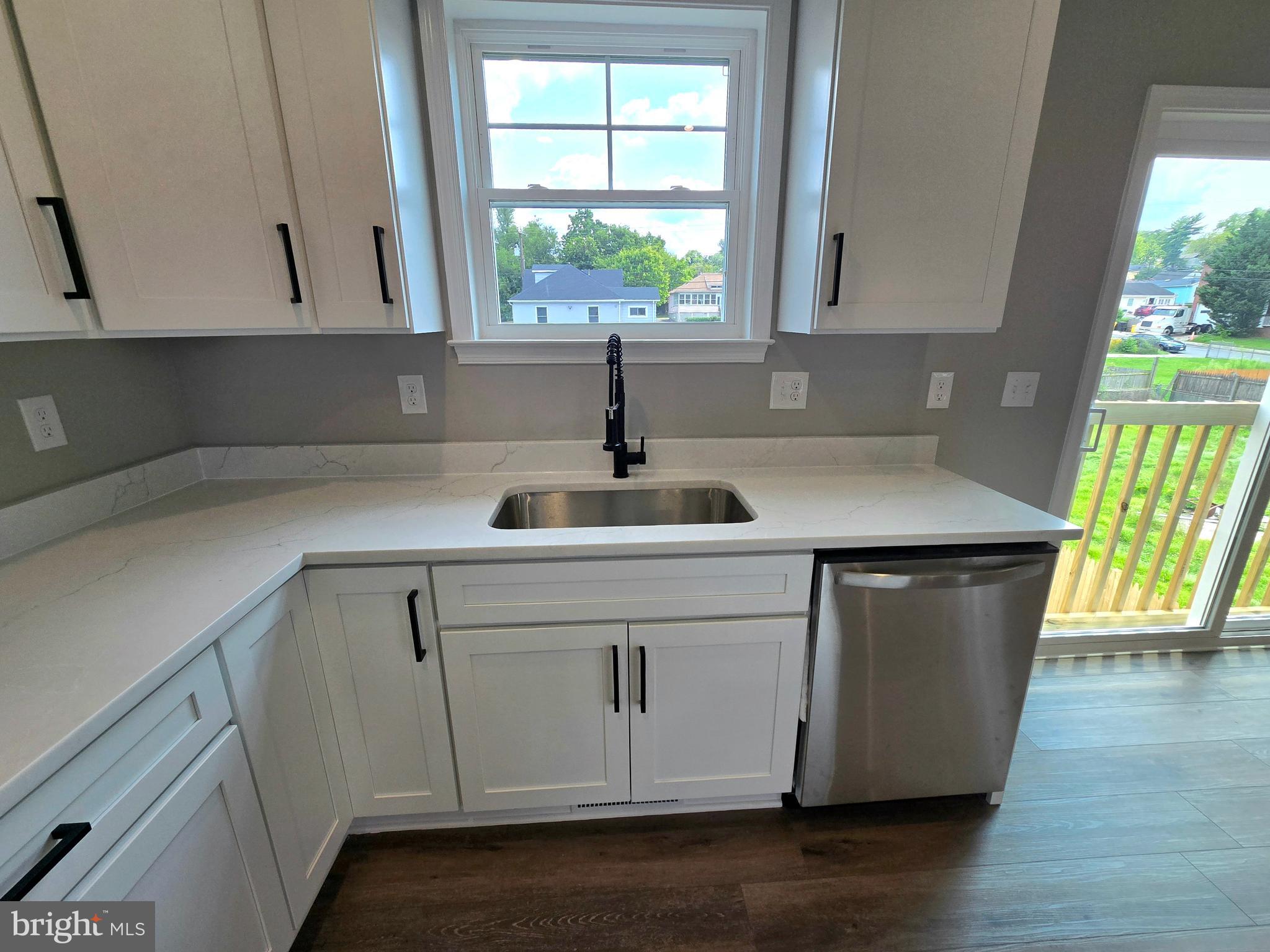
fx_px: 477
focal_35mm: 13
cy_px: 476
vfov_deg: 89.9
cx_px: 635
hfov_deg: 106.2
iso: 50
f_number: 2.2
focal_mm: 2.2
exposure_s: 1/294
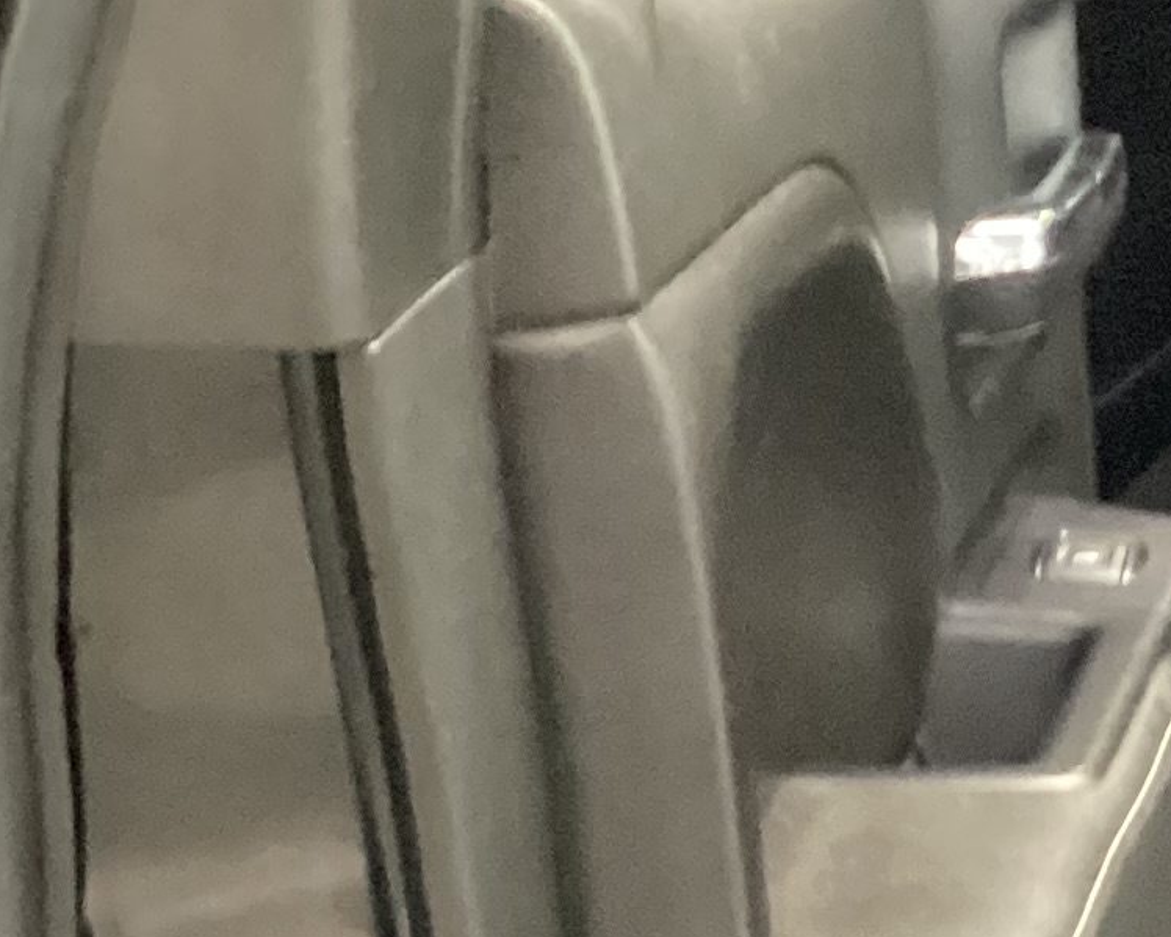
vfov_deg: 11.7
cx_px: 1996
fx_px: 4577
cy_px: 208
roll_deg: +0.9
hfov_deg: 13.3
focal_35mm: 132
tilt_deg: -18.1
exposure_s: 1/20
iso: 640
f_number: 2.4
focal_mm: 3.3
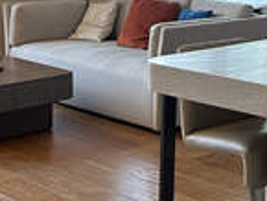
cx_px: 444
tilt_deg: +0.0
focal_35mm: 99
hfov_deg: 17.1
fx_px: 764
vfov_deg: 14.3
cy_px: -65
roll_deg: -0.2
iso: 160
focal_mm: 6.86
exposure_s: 1/100
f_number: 1.78
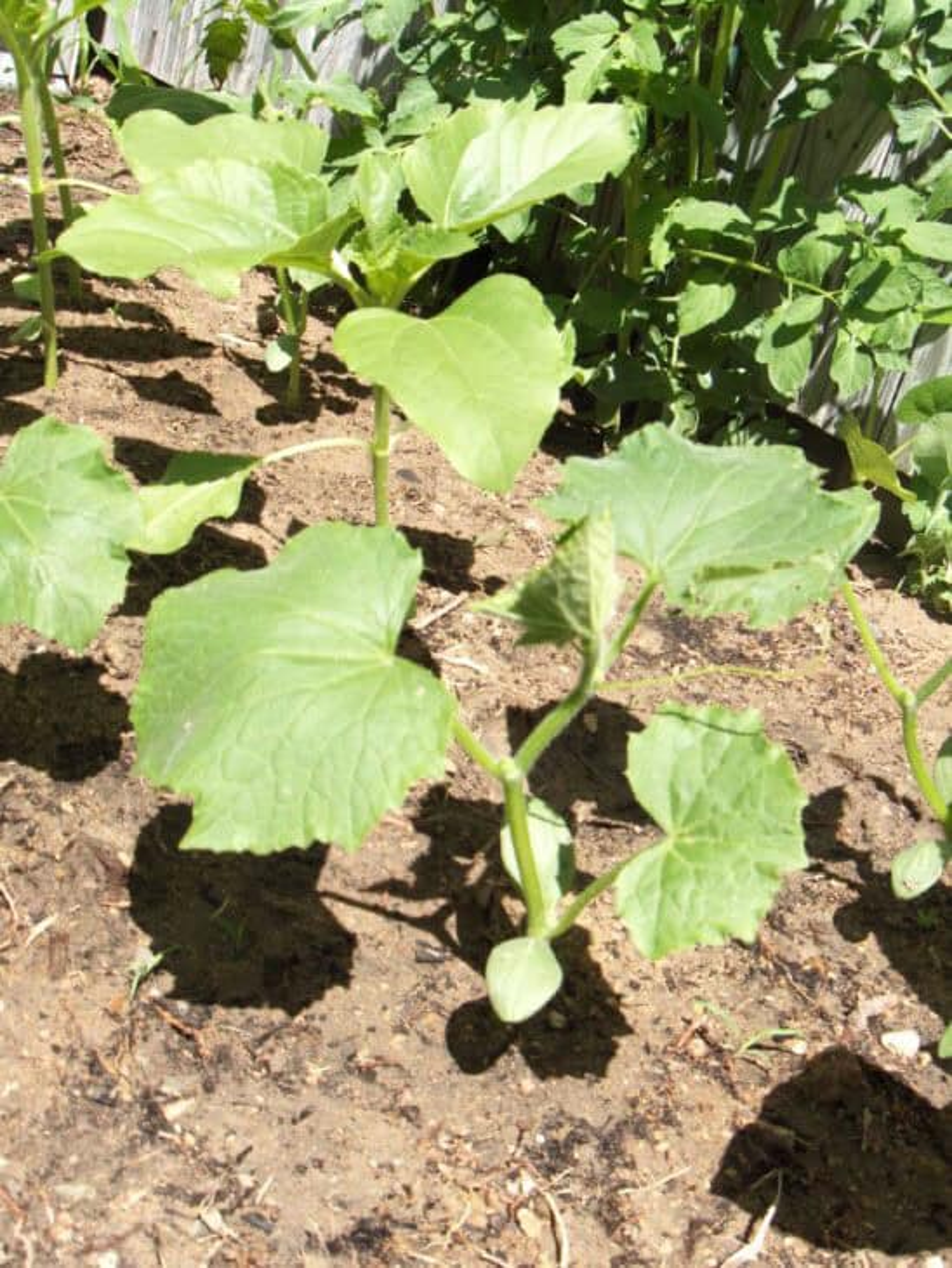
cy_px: 634
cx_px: 476
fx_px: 1429
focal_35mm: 39
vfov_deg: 47.8
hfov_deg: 36.8
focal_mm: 8
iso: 50
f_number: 4.8
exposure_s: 1/452
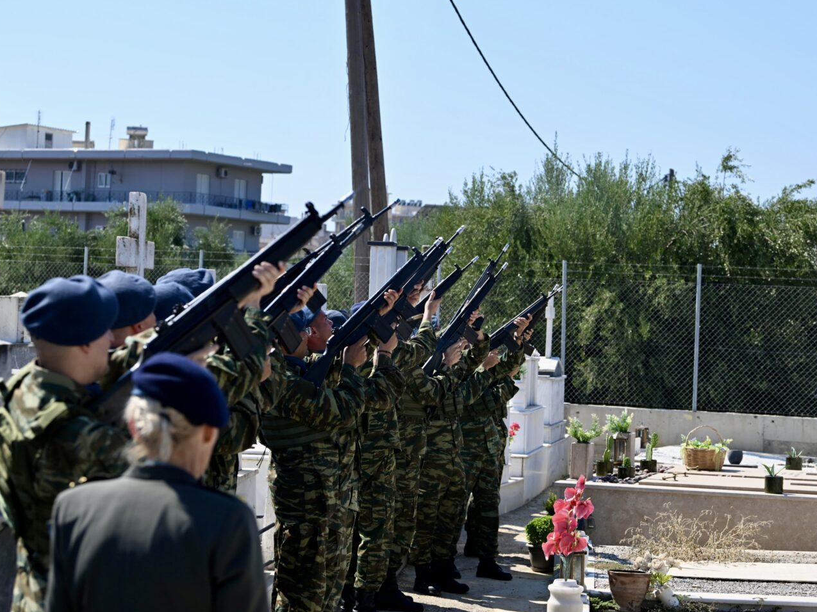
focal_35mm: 76
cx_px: 452
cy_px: 306
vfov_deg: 19.4
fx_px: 1794
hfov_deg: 25.6
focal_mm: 70
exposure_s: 1/1600
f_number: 5
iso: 200
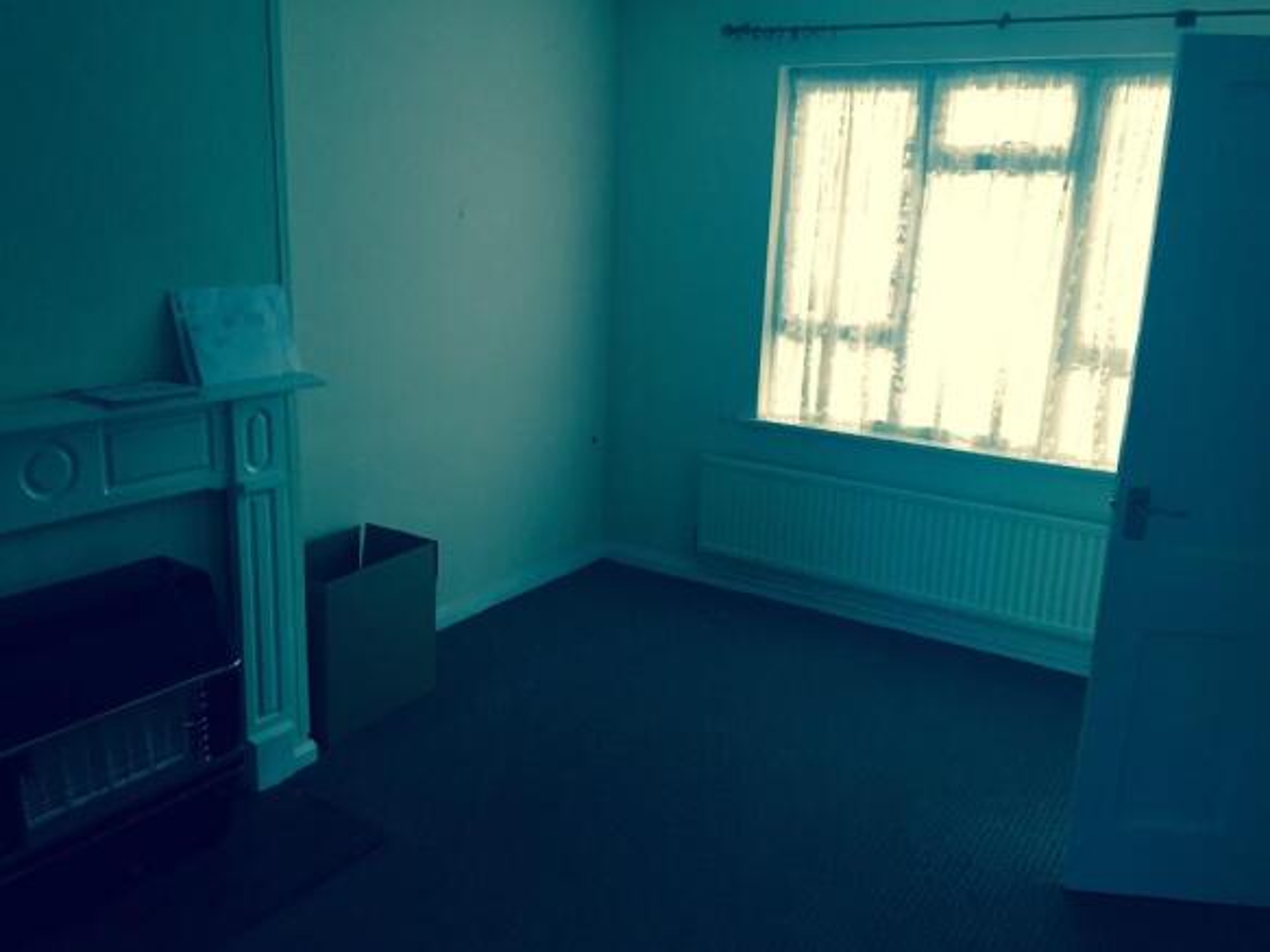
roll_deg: -2.7
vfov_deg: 48.2
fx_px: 1064
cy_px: 476
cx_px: 635
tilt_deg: -14.6
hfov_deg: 61.7
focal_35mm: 29
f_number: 2.2
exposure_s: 1/30
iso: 32
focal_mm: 4.15
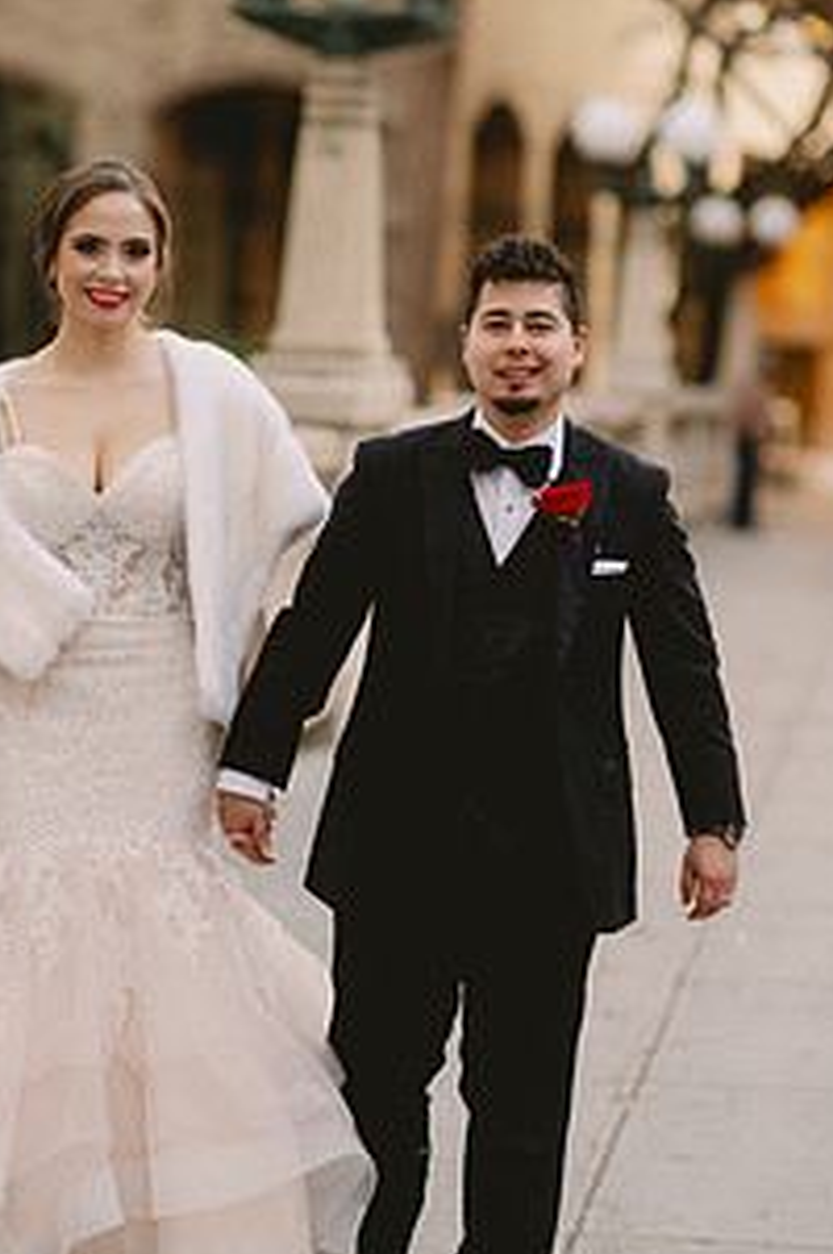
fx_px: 4418
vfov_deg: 16.2
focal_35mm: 127
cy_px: 658
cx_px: 248
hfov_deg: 10.8
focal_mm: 85
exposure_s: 1/500
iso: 320
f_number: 2.2
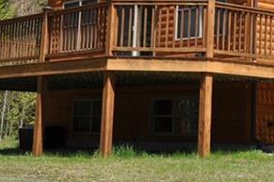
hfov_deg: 17.5
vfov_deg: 11.4
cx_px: 234
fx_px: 881
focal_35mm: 116
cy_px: -72
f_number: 9
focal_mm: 22
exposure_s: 1/320
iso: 200
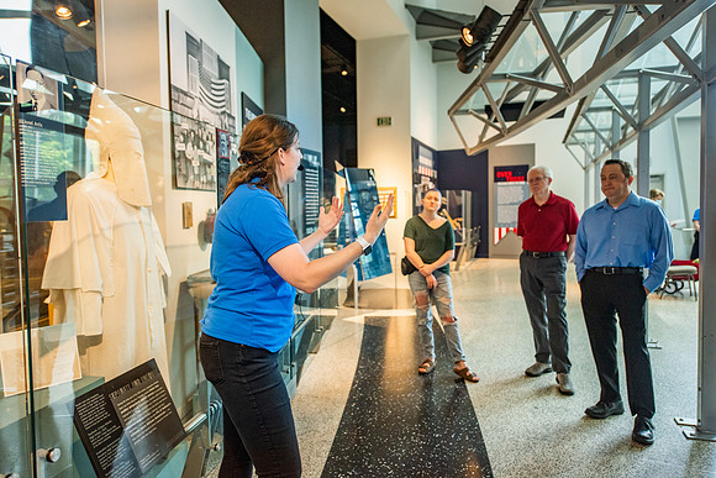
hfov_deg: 70.6
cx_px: 374
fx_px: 506
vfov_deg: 50.6
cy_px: 233
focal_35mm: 25
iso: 1600
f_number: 2.8
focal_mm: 24
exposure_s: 1/160
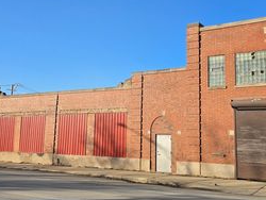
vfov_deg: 31.5
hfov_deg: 41.2
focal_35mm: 46
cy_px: 87
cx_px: 123
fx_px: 354
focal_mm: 6.3
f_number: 1.7
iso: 12
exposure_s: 1/596
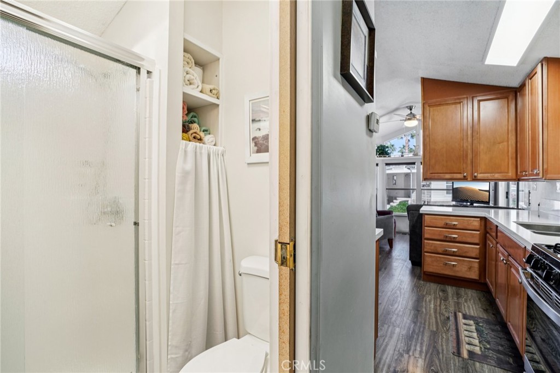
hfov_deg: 96.8
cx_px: 280
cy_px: 186
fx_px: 249
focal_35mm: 16
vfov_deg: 73.7
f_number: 8
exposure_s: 1/30
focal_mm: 16
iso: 250
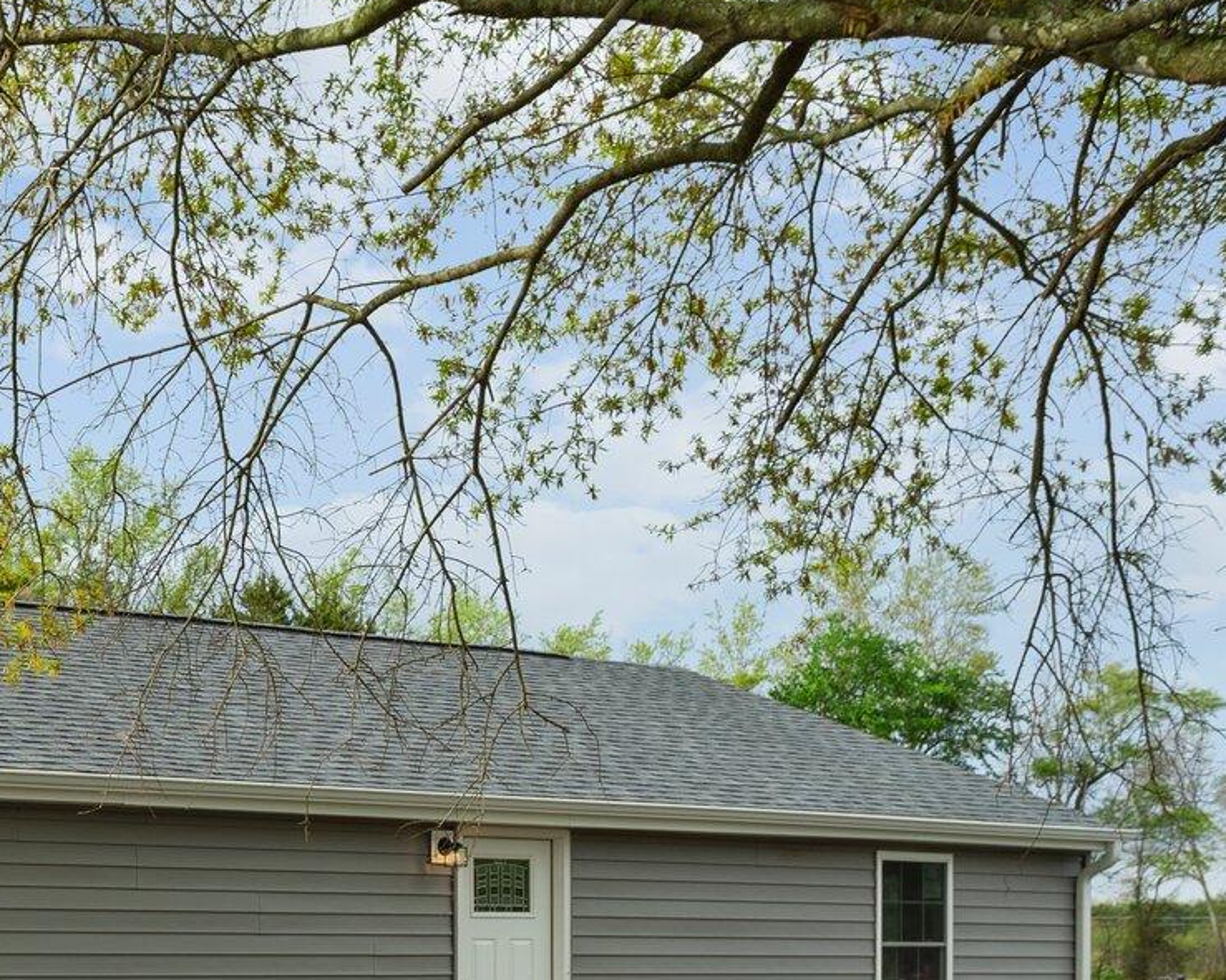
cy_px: 979
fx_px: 2358
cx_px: -96
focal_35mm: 65
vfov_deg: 22.6
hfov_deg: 26.9
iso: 100
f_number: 8
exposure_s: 1/125
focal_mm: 25
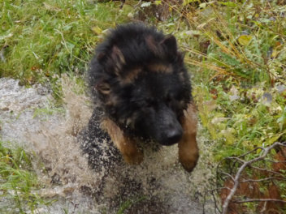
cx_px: 143
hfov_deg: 23.3
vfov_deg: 17.6
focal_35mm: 84
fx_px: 694
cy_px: 107
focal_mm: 42
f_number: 5.6
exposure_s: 1/400
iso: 1600
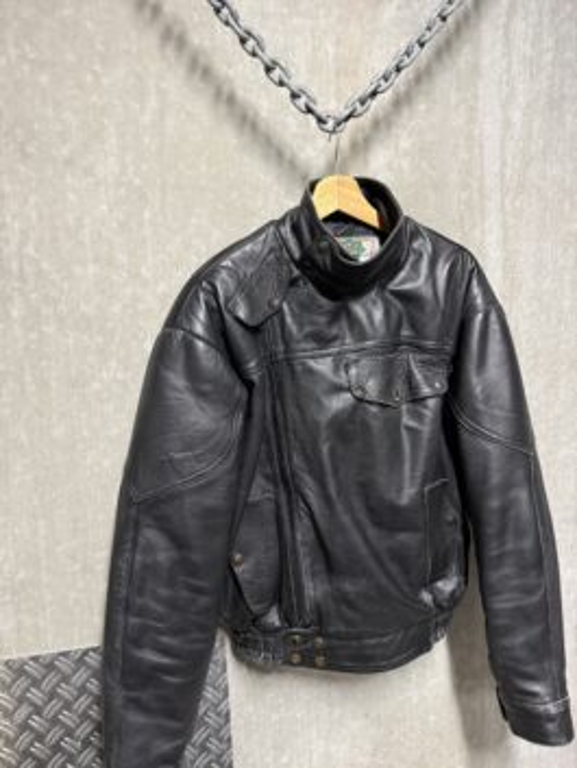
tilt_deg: -8.0
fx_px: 533
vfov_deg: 71.6
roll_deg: +0.5
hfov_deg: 56.8
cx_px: 288
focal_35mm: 24
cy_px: 384
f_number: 1.78
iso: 640
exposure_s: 1/50
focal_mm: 6.76
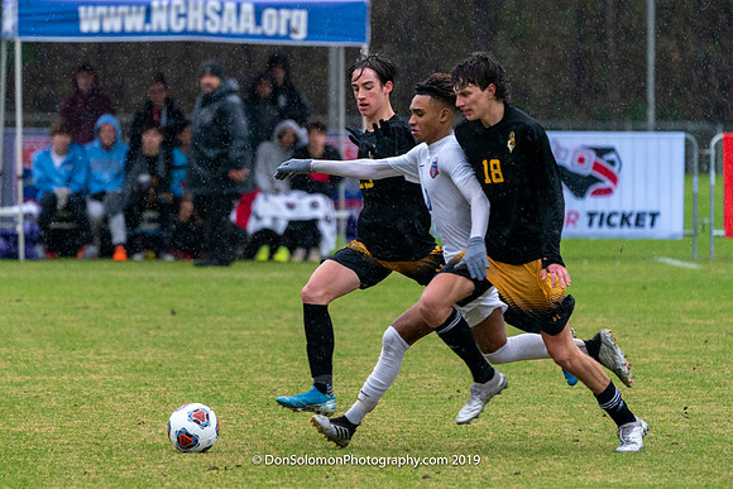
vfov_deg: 3.0
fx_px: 9442
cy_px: 244
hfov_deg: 4.4
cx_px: 306
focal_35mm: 464
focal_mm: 345
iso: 3200
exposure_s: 1/1000
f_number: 5.6
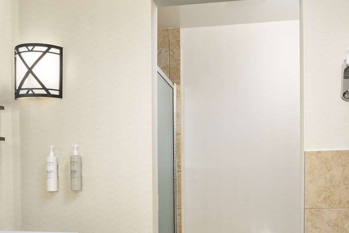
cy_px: 187
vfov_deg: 33.2
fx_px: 378
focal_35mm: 39
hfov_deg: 49.5
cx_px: 192
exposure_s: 1/250
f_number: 11
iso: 400
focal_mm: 19
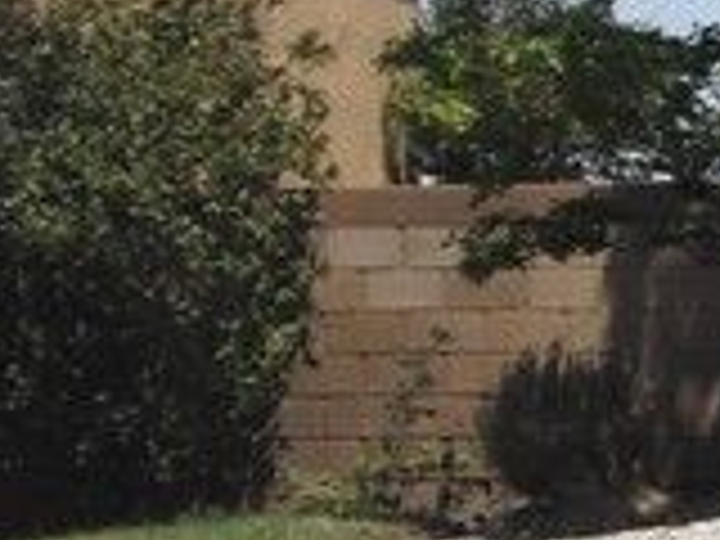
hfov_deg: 7.8
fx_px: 4784
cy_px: 194
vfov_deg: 6.5
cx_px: 1868
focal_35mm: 230
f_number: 7.8
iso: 64
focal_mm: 6.3
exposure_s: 1/160
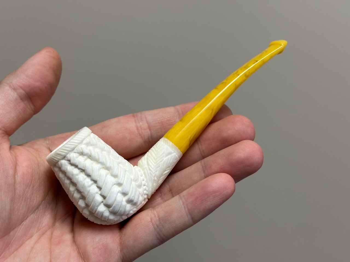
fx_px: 485
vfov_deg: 30.3
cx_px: 175
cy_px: 131
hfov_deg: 39.7
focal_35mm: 48
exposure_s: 1/121
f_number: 1.78
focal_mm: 6.86
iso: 50
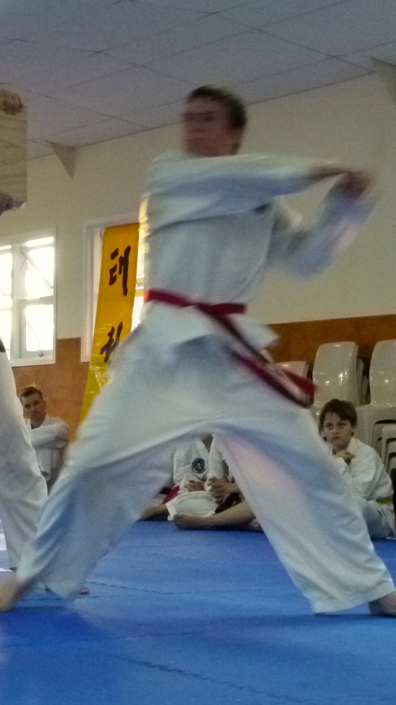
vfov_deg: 23.9
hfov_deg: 13.5
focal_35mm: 89
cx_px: 66
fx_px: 1662
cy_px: 352
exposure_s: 1/80
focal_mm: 11
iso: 800
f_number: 3.3
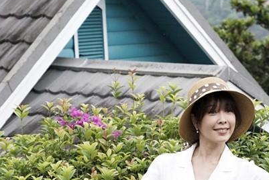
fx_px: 1383
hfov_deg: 10.9
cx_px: 316
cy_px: 266
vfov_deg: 7.3
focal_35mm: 185
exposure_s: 1/320
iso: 125
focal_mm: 58
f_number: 4.5
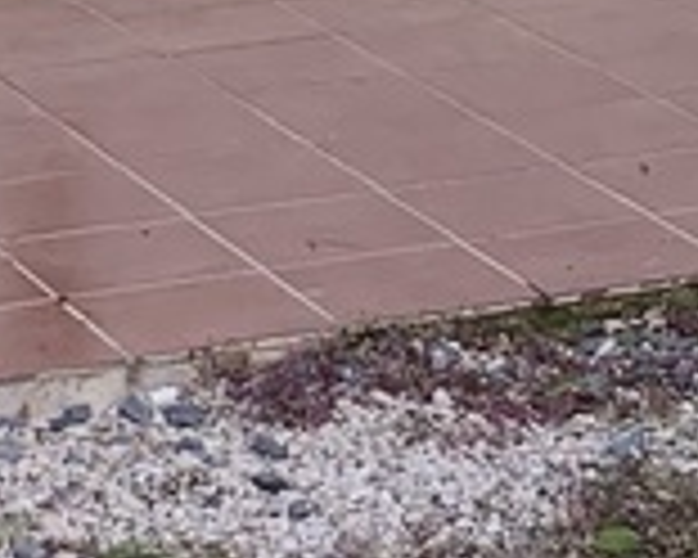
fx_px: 4338
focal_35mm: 210
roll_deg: +0.9
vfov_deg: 7.4
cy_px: 180
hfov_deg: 9.2
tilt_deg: -14.6
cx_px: 563
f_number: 1.8
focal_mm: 4.25
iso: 25
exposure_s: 1/583
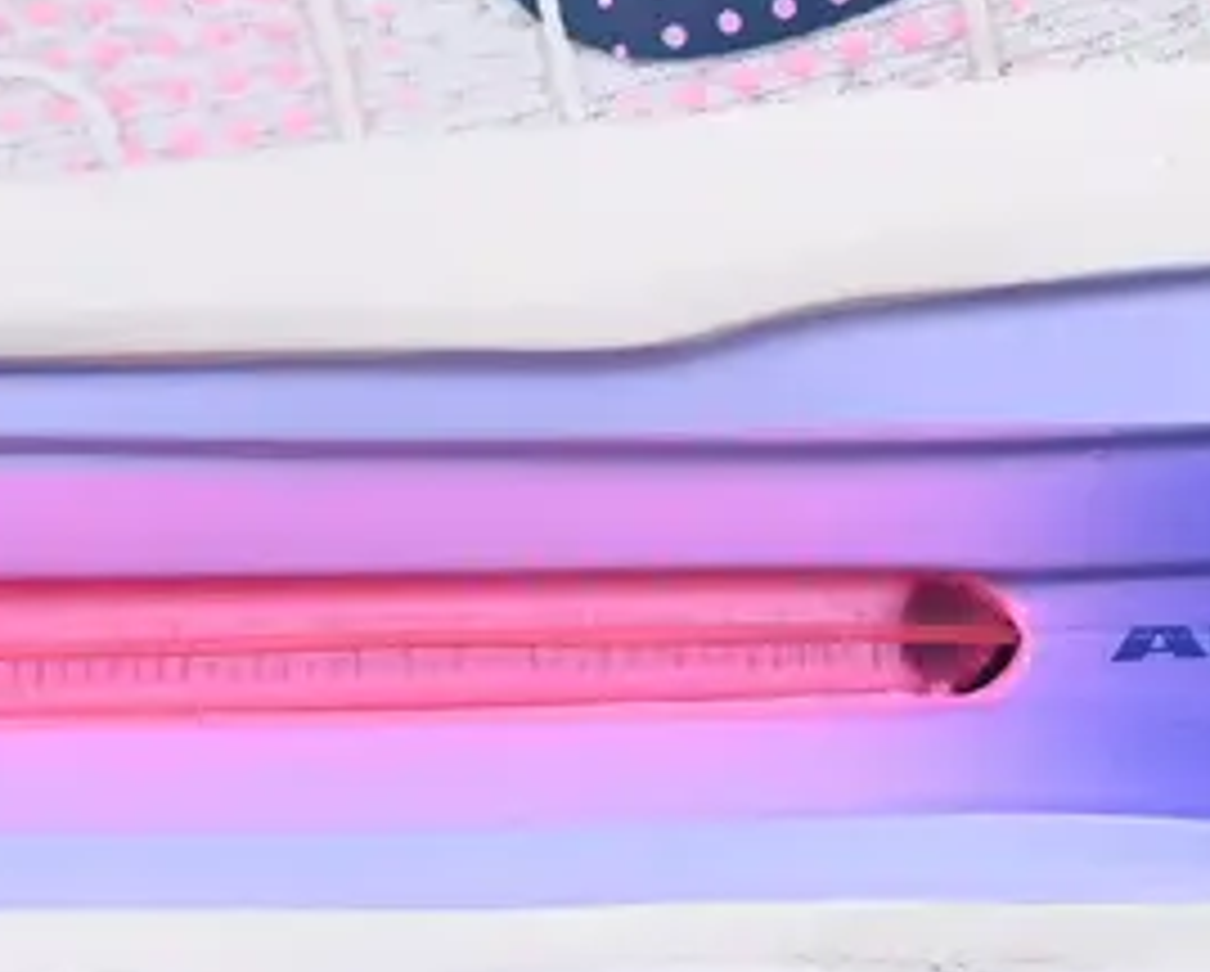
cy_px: -412
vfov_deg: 3.7
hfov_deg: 4.6
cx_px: 1012
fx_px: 14991
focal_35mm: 418
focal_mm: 50
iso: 160
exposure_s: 1/80
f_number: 8
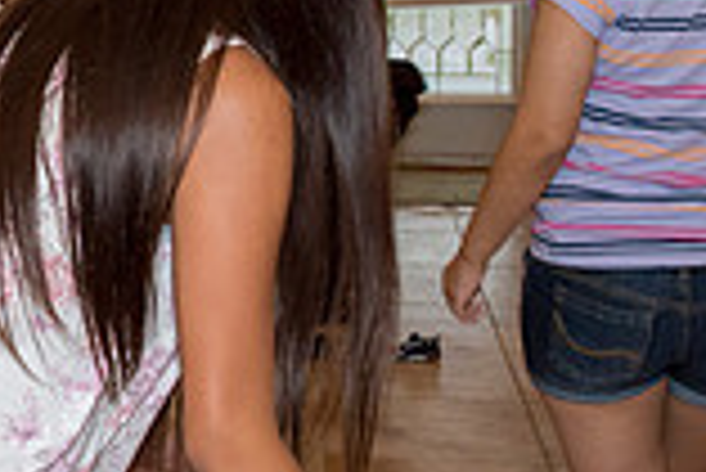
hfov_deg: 17.7
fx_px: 2100
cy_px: 16
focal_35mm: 107
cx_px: -252
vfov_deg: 12.7
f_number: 7.1
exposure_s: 1/200
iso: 4000
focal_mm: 29
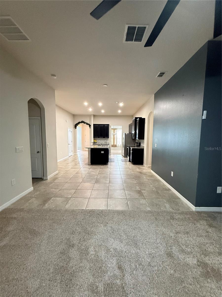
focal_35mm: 14
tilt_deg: -5.5
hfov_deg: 85.7
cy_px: 148
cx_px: 111
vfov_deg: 102.1
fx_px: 120
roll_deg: -0.6
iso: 640
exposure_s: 1/60
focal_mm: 2.22
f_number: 2.2
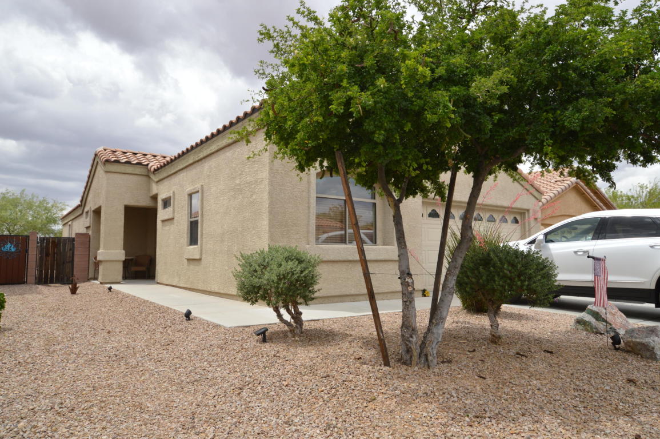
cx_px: 330
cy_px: 220
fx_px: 412
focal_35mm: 22
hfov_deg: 77.4
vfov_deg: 56.1
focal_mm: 15
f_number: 9
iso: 100
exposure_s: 1/200
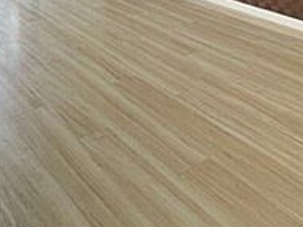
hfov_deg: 43.7
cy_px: -77
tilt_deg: -5.8
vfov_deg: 27.4
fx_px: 377
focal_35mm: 43
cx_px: 129
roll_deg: -1.4
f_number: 1.8
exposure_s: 1/120
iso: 160
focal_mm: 1.57
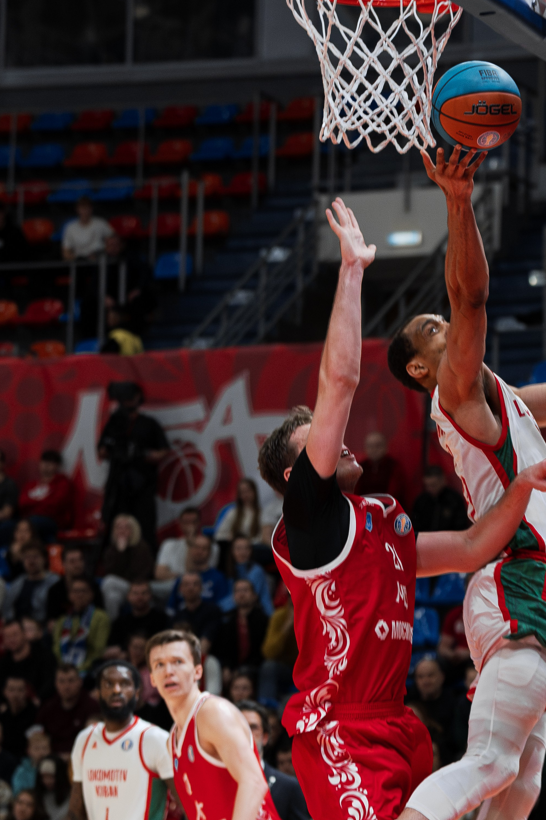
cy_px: 488
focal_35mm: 188
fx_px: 4278
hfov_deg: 7.3
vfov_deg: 10.9
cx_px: 427
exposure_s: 1/1000
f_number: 4
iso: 1250
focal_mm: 105
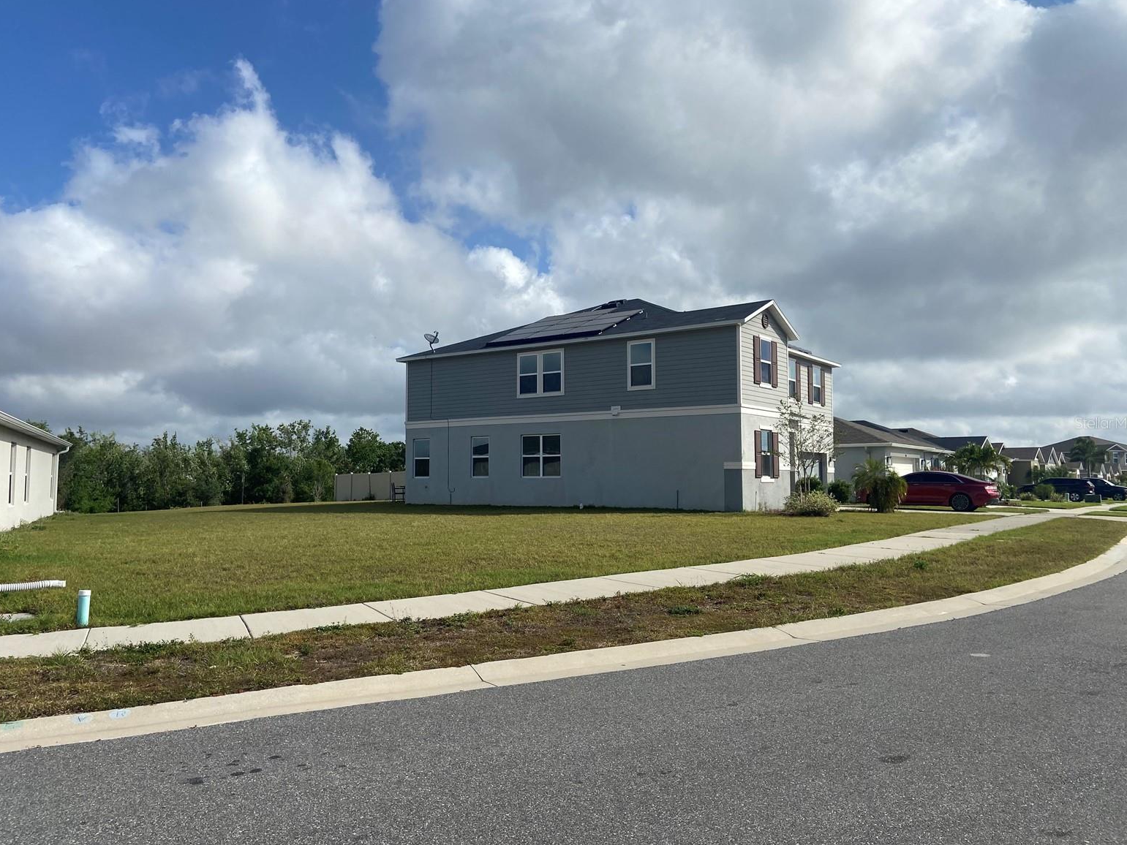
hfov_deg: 65.3
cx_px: 559
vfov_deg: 51.4
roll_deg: -0.2
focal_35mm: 27
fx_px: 879
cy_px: 422
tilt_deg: +2.6
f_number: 1.8
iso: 32
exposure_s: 1/5236
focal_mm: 4.25
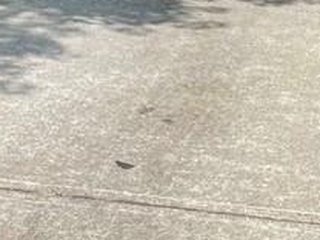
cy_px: -318
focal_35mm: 128
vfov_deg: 10.2
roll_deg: +0.5
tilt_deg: -2.4
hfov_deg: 15.4
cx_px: 134
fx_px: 1183
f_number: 1.6
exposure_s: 1/1715
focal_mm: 4.2
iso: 32
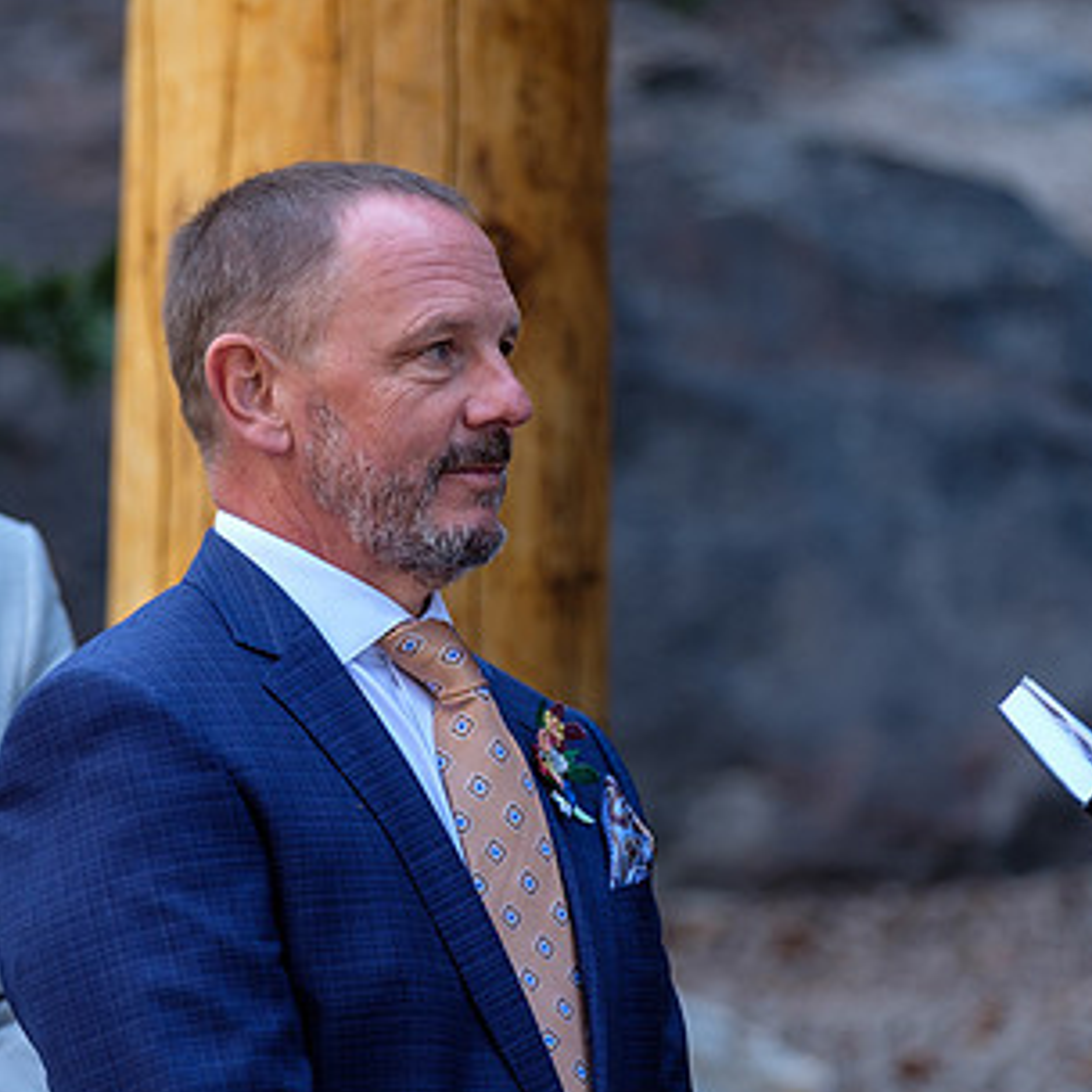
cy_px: 548
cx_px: 435
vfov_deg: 5.8
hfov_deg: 5.8
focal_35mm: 302
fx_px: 10778
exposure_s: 1/50
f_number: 2.8
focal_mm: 124.3
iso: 200
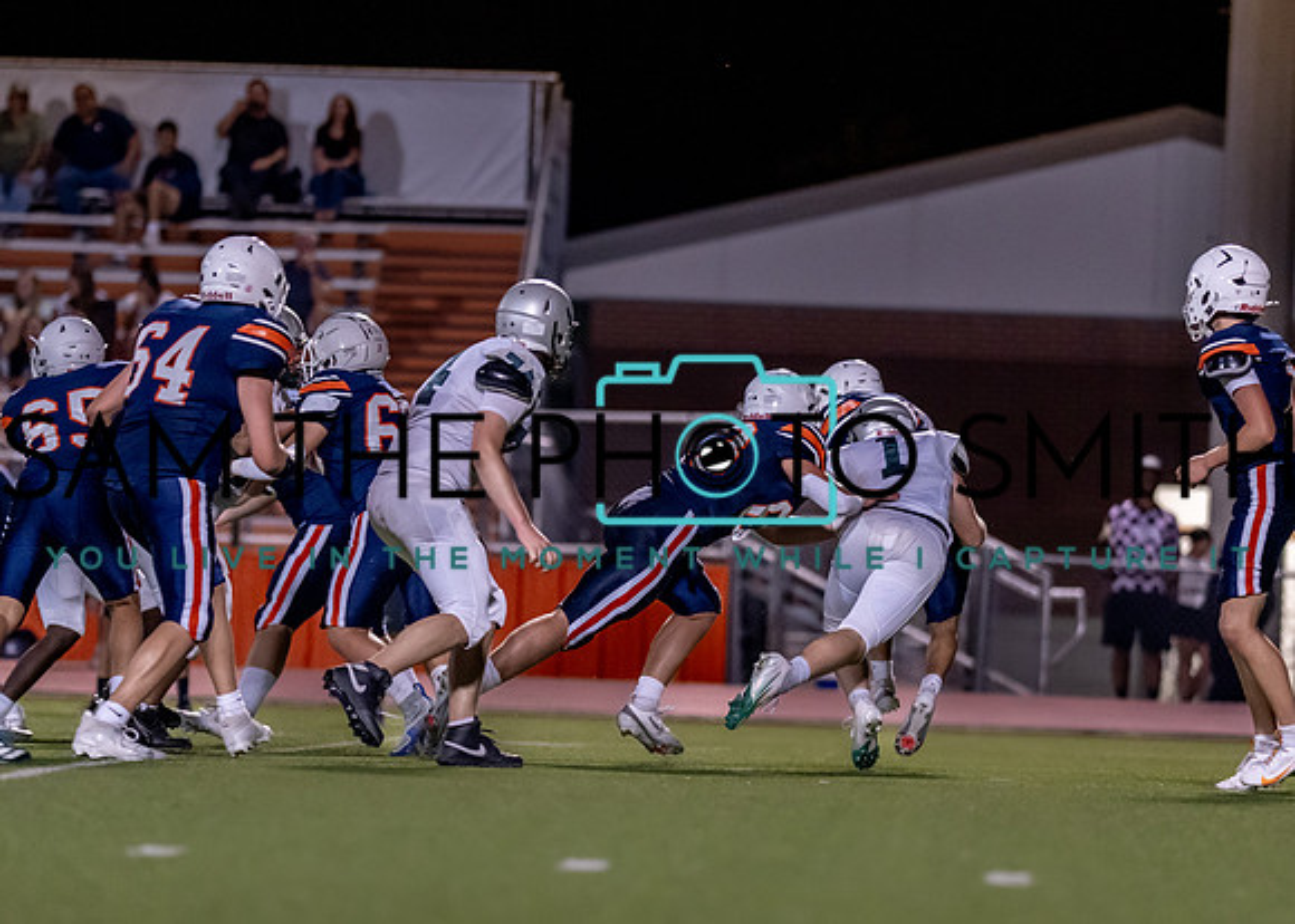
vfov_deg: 5.4
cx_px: 698
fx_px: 9890
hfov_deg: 7.5
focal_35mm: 269
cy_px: 547
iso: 1250
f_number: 1.8
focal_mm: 135
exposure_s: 1/1000
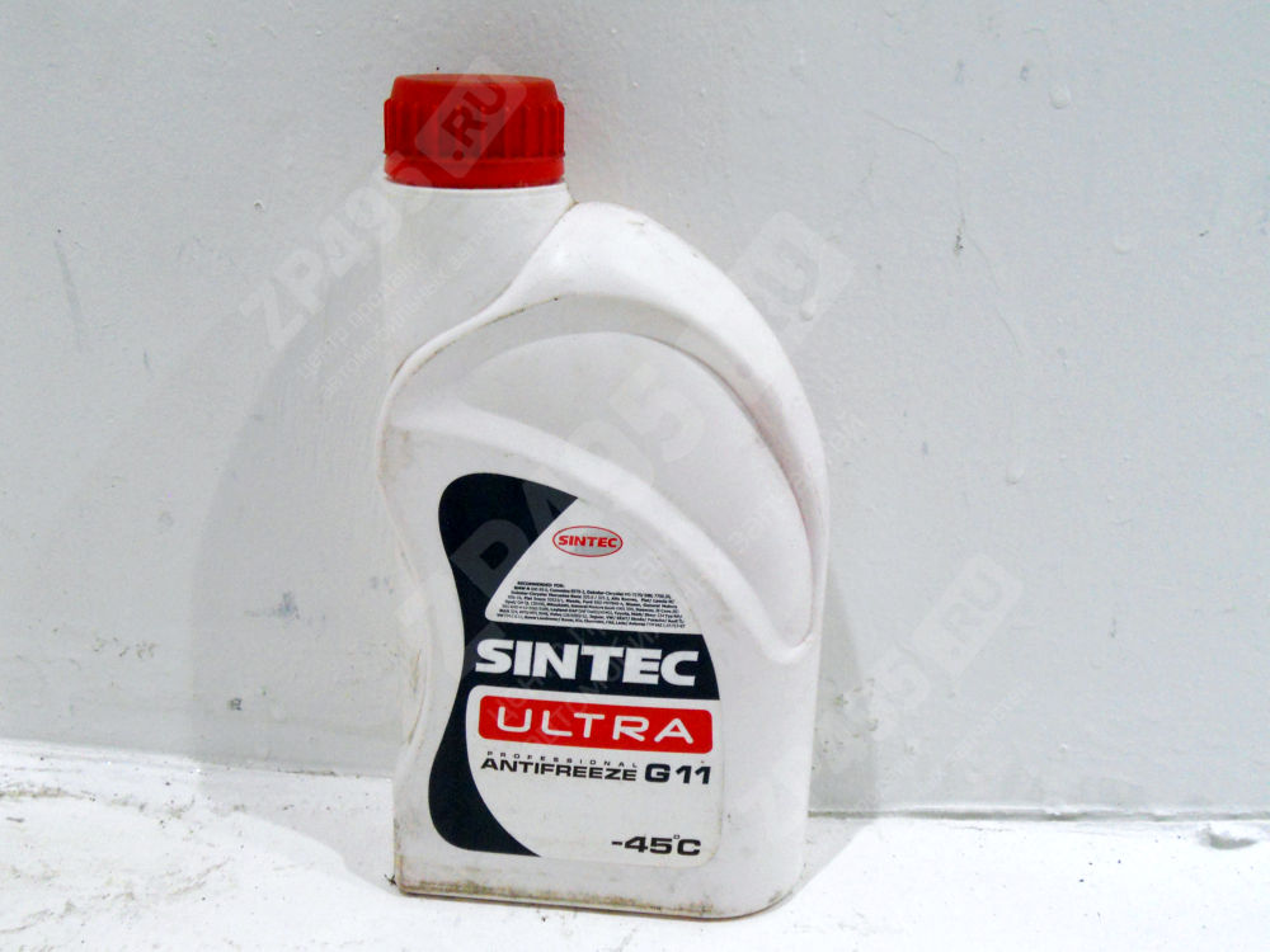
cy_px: 476
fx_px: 1394
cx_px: 635
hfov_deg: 49.0
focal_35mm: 38
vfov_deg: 37.7
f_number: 3.9
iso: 400
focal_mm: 6.9
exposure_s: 1/100
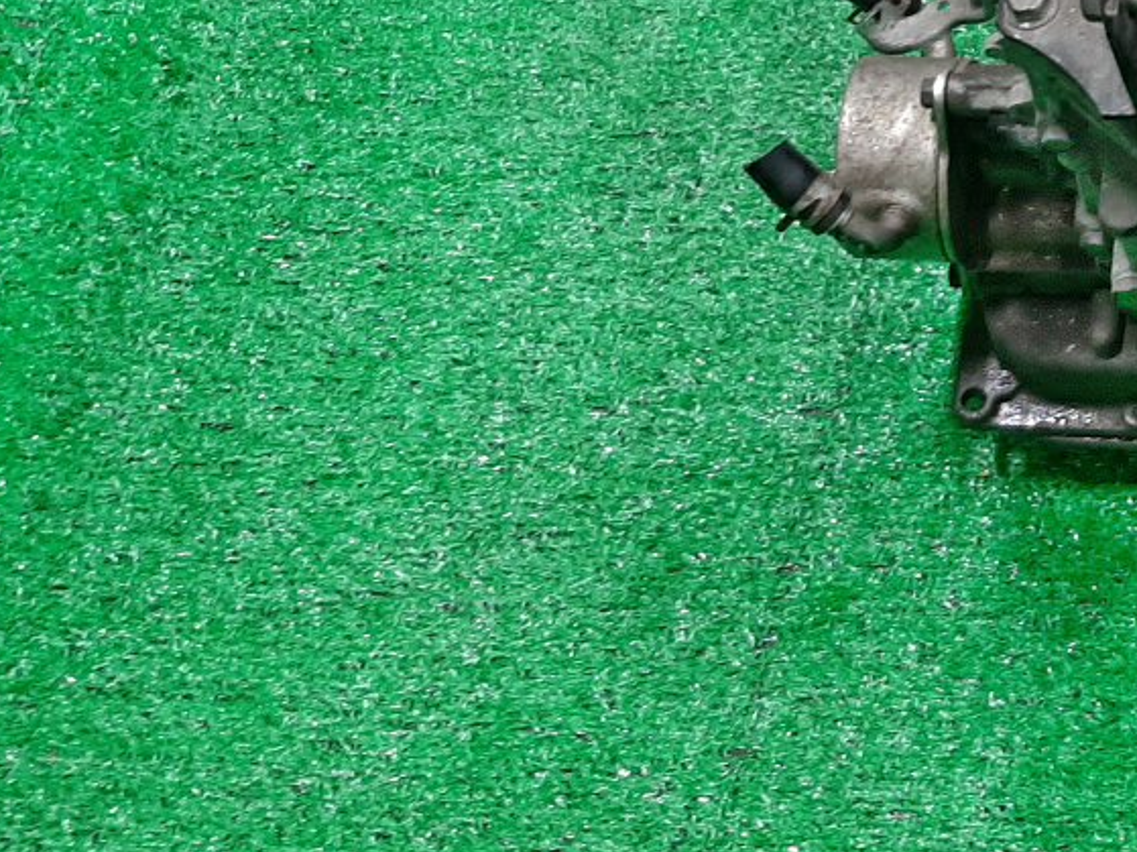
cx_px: 1275
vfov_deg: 21.3
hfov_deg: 26.5
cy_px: 49
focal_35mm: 67
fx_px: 2200
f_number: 1.7
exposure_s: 1/50
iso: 116
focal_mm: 3.93
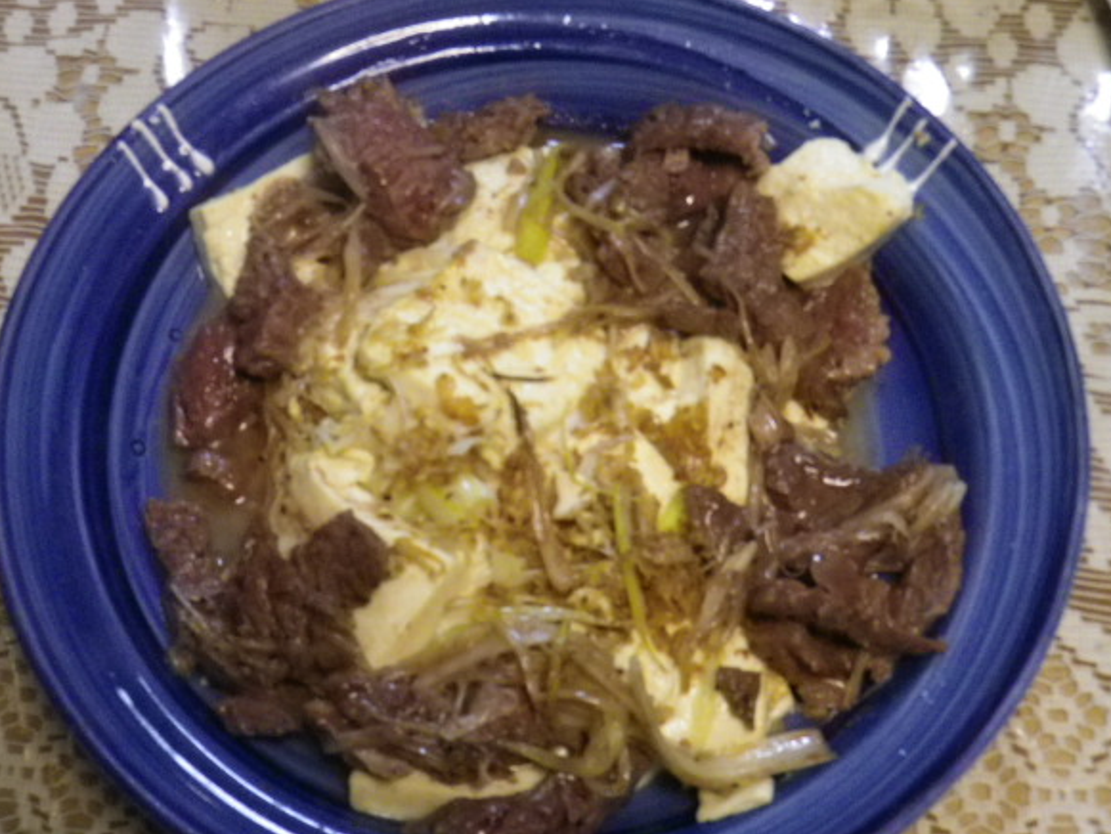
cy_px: 407
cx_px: 512
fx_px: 1733
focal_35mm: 54
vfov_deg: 27.0
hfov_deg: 35.5
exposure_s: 1/60
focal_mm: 8.7
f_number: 4.2
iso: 640
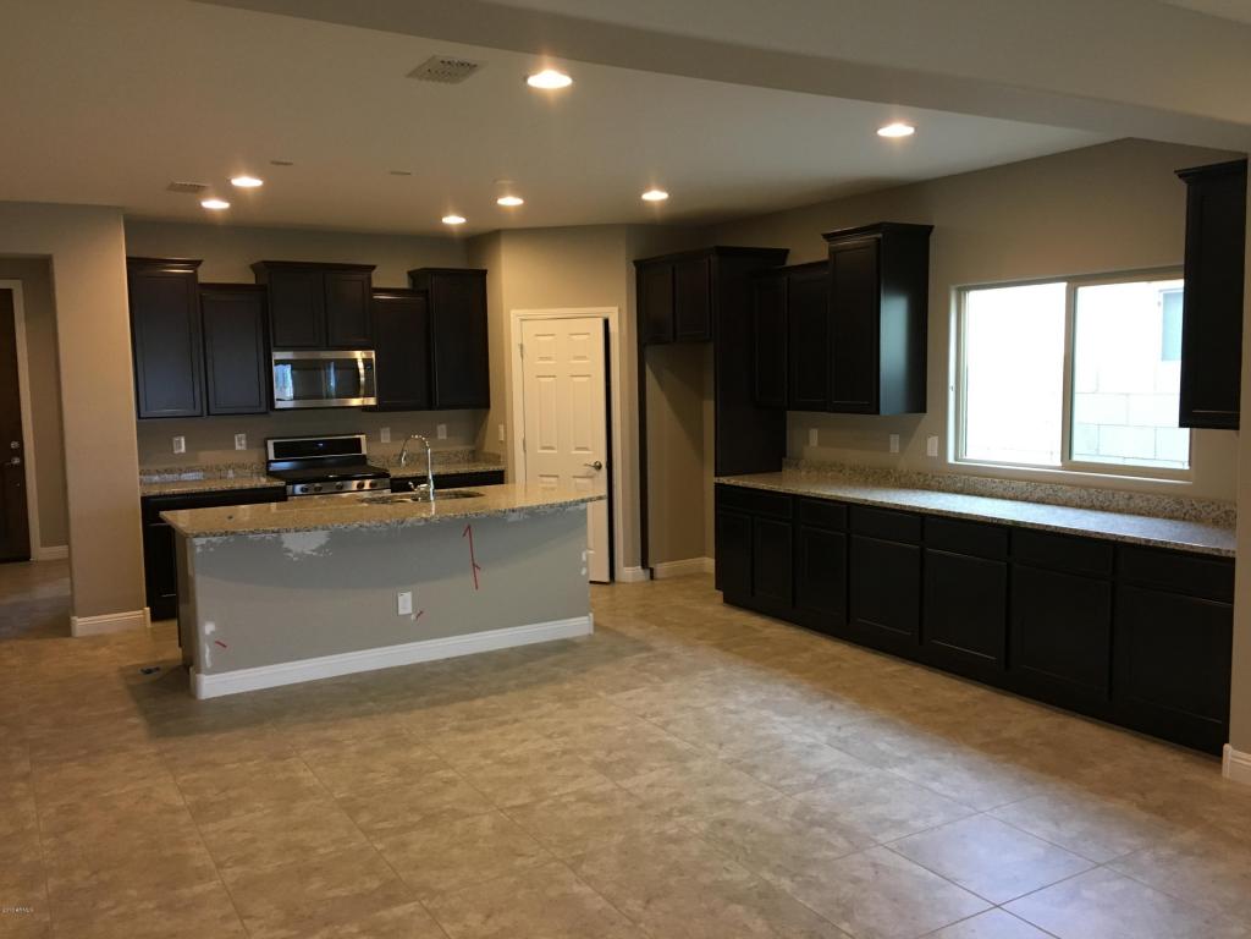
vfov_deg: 48.2
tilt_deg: -6.2
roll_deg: +0.5
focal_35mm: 29
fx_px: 1048
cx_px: 626
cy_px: 470
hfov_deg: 61.7
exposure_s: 1/30
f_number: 2.2
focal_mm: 4.15
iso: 125
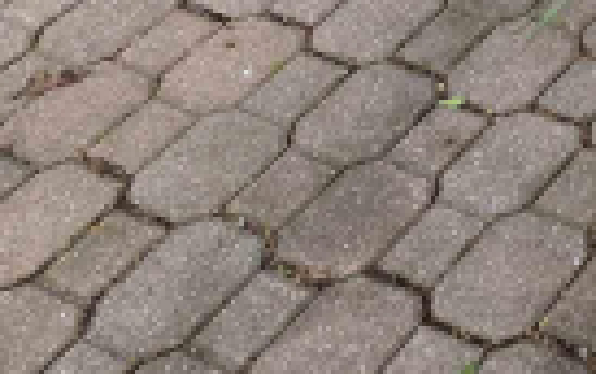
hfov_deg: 19.7
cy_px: -504
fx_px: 1090
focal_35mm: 67
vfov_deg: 14.0
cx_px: 1146
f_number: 2.2
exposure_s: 1/196
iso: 50
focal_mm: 2.2
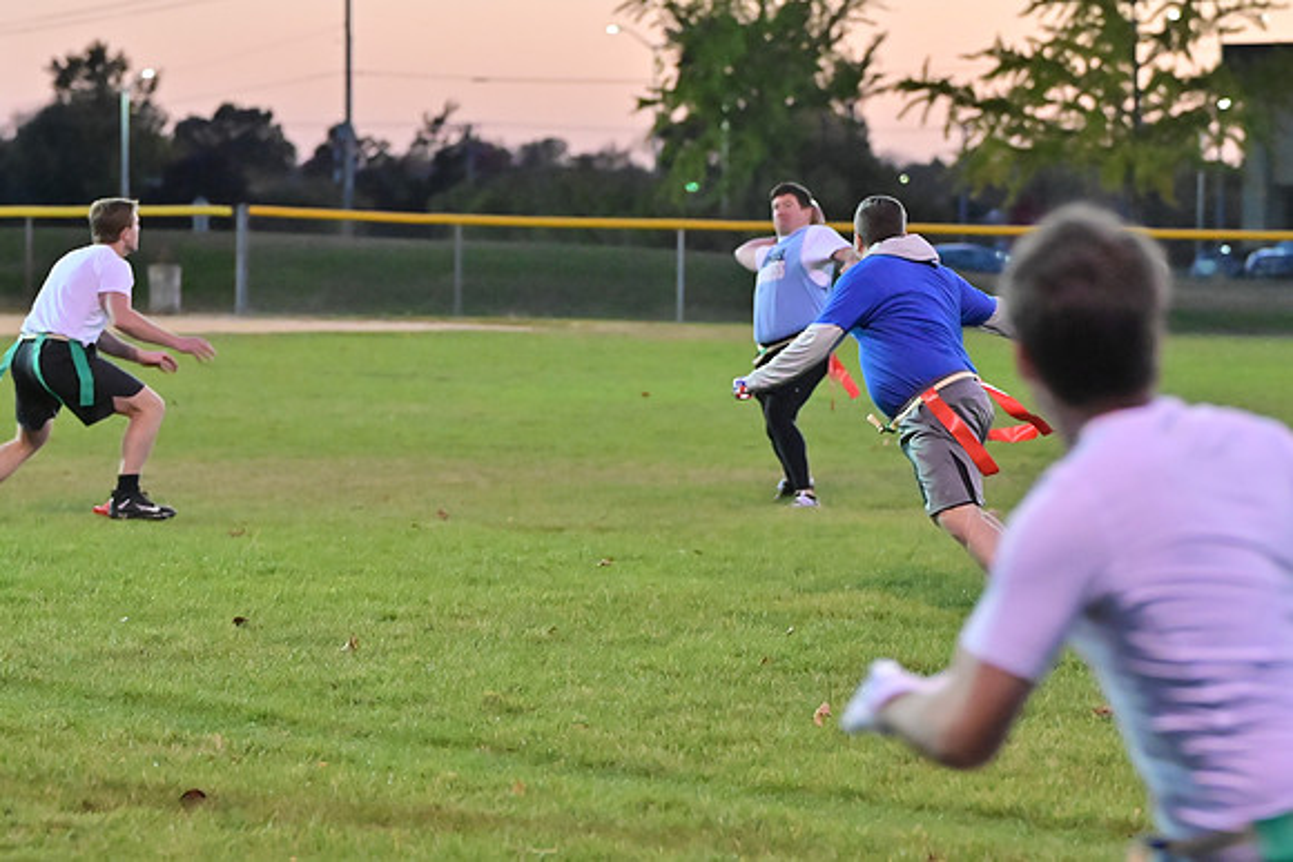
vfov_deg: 8.3
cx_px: 646
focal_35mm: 165
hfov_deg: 12.4
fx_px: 5927
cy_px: 431
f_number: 4
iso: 6400
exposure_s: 1/500
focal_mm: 110
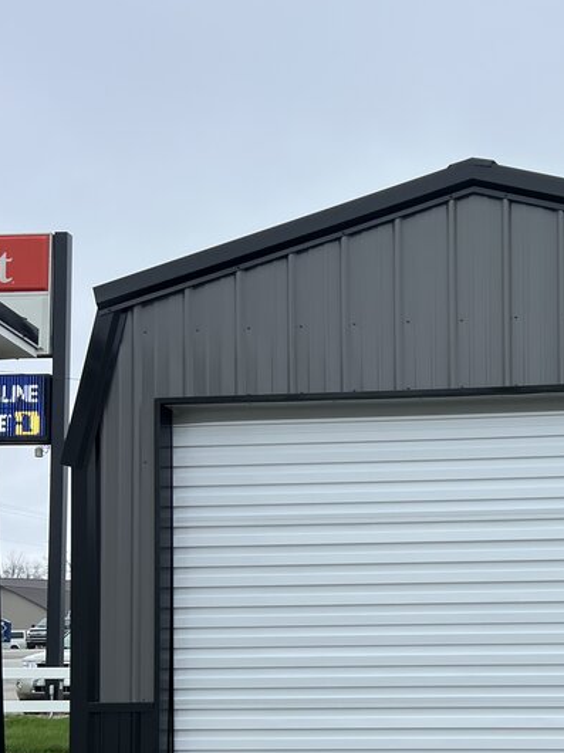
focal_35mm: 53
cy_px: 580
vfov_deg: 35.3
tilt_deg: +4.6
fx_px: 1152
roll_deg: +0.9
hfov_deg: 26.6
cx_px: 499
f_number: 1.5
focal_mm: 5.7
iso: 50
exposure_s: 1/1038
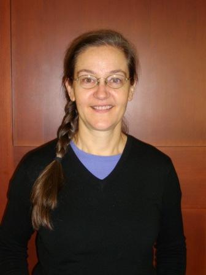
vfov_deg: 35.5
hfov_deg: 27.0
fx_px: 428
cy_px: 138
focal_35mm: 54
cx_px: 103
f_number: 3.4
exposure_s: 1/60
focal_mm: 9
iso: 200
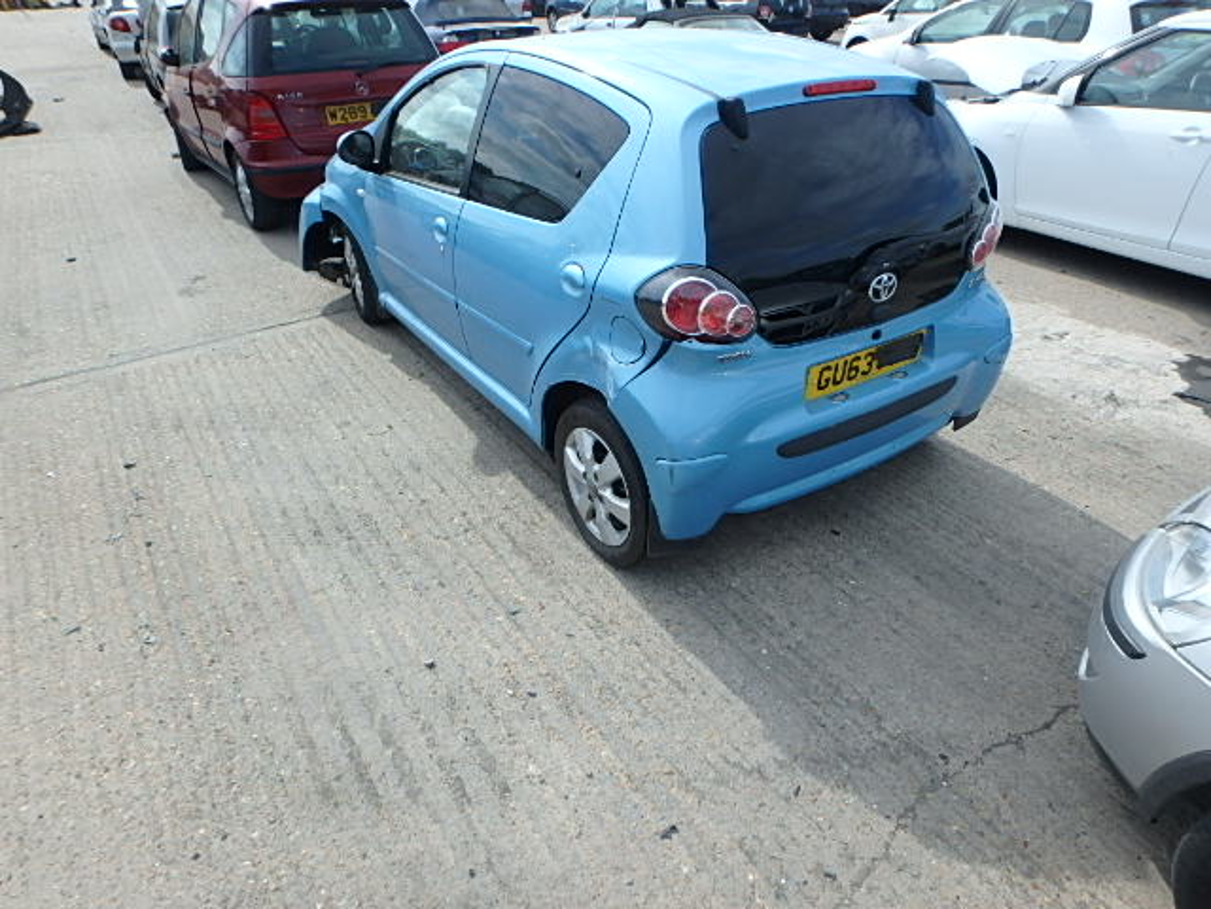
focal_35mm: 21
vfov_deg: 63.4
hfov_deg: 79.0
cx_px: 606
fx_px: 735
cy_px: 454
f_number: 3.5
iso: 125
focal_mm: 3.7
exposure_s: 1/800
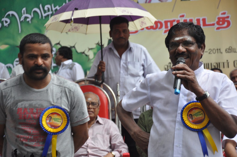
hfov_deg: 17.1
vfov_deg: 11.4
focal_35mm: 120
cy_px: 78
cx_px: 118
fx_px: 789
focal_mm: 80
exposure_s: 1/60
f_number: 5.3
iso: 720
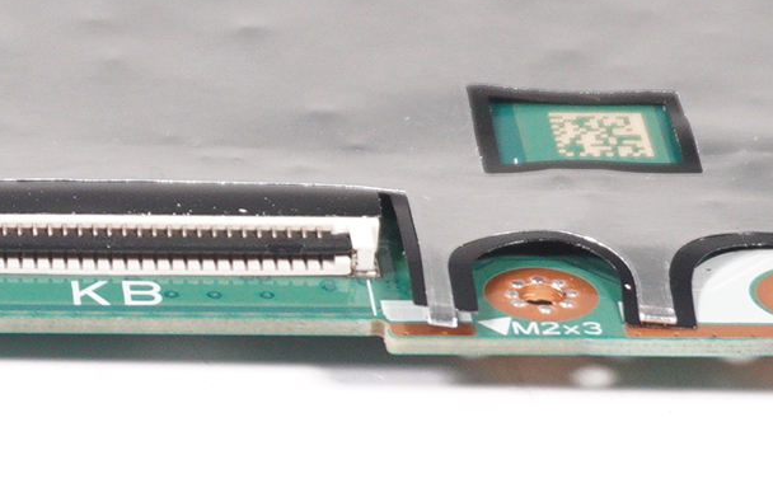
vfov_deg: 4.7
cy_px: 299
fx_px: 5889
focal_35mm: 280
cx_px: -112
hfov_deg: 7.5
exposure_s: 1/200
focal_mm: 37
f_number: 5.6
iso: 800
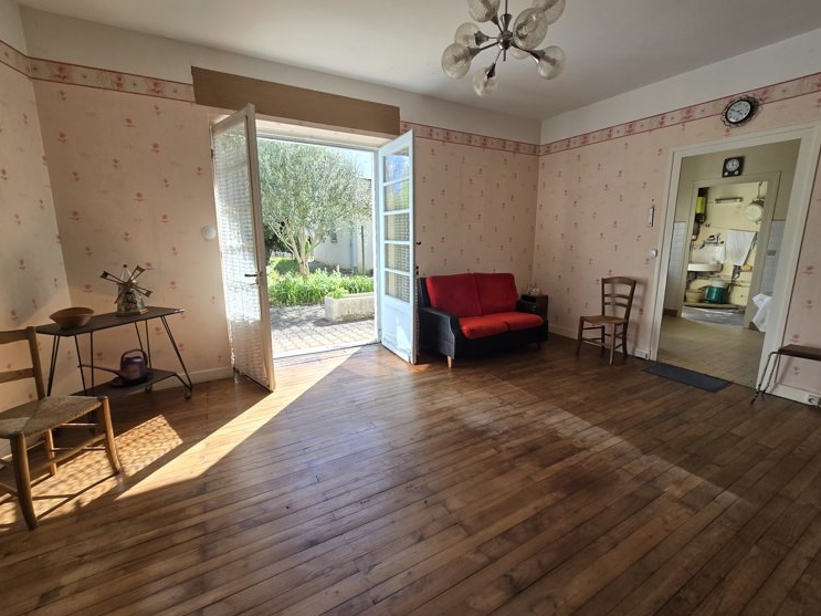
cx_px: 421
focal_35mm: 14
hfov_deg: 102.0
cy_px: 300
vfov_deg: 85.6
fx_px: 332
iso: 50
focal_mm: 2.2
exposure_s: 1/273
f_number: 2.2
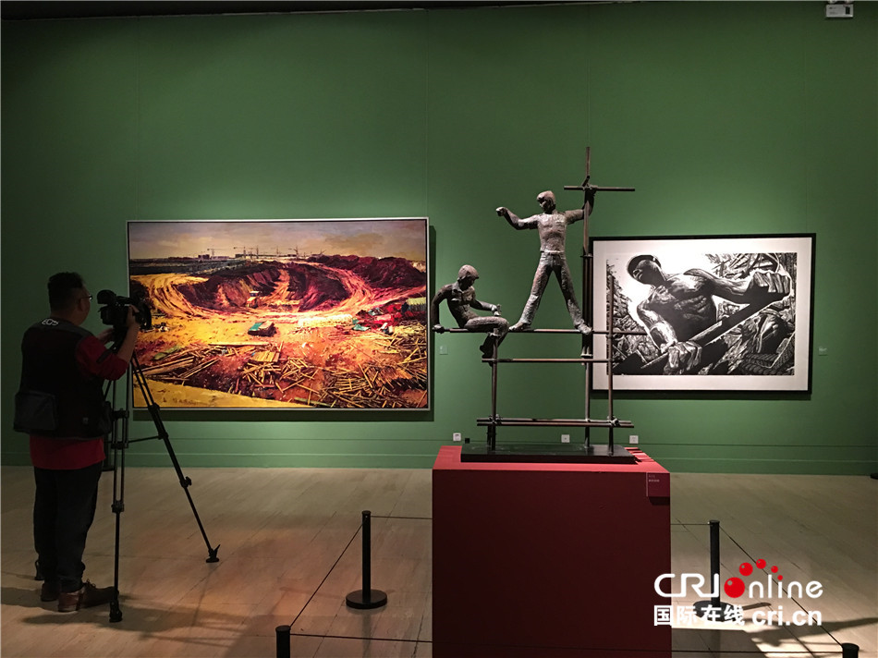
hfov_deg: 61.7
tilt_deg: +1.9
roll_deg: +0.3
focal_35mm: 29
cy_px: 329
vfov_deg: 48.2
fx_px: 735
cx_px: 439
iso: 125
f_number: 2.2
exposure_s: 1/8
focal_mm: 4.15
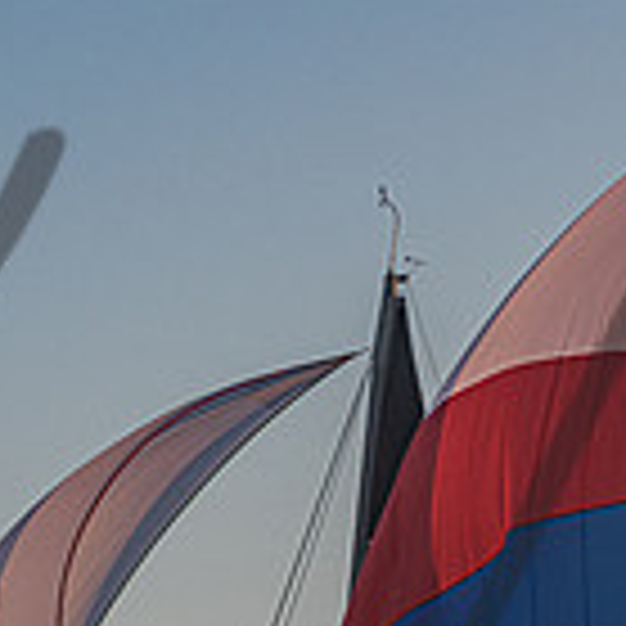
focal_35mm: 382
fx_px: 7816
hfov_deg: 4.6
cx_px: 722
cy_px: 768
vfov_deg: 4.6
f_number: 7.1
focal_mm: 100
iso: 250
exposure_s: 1/320
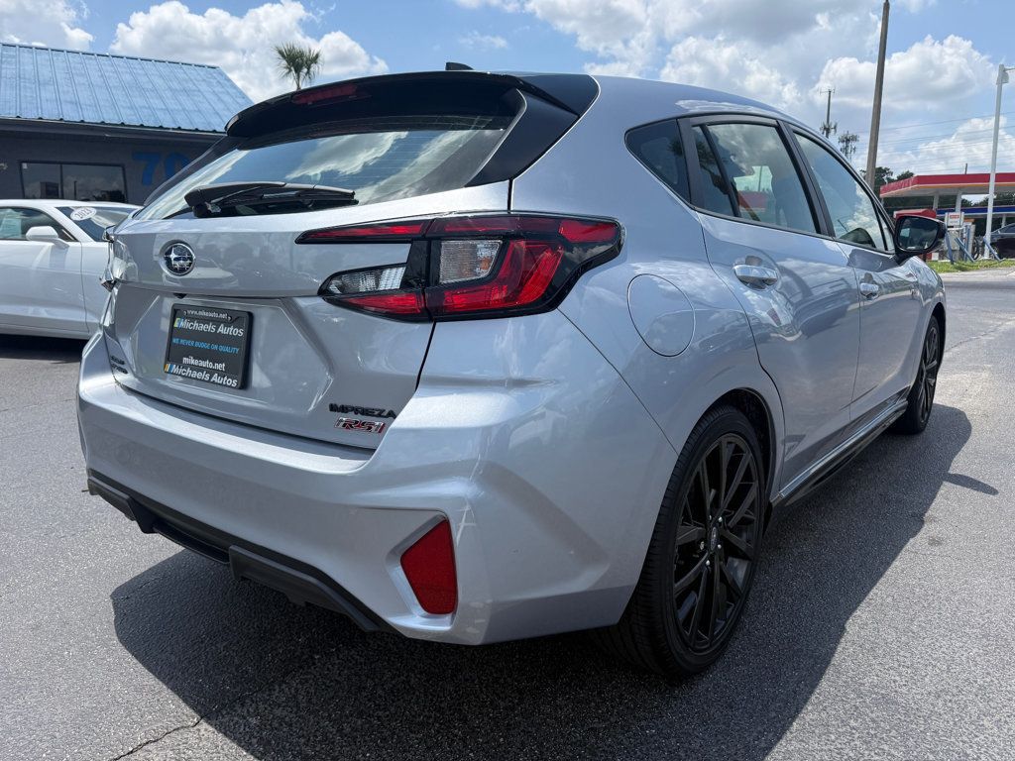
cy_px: 380
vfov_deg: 56.8
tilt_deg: -10.0
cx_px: 508
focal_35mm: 24
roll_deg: +1.0
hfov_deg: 71.6
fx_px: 704
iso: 100
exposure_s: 1/4405
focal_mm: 6.76
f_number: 1.78
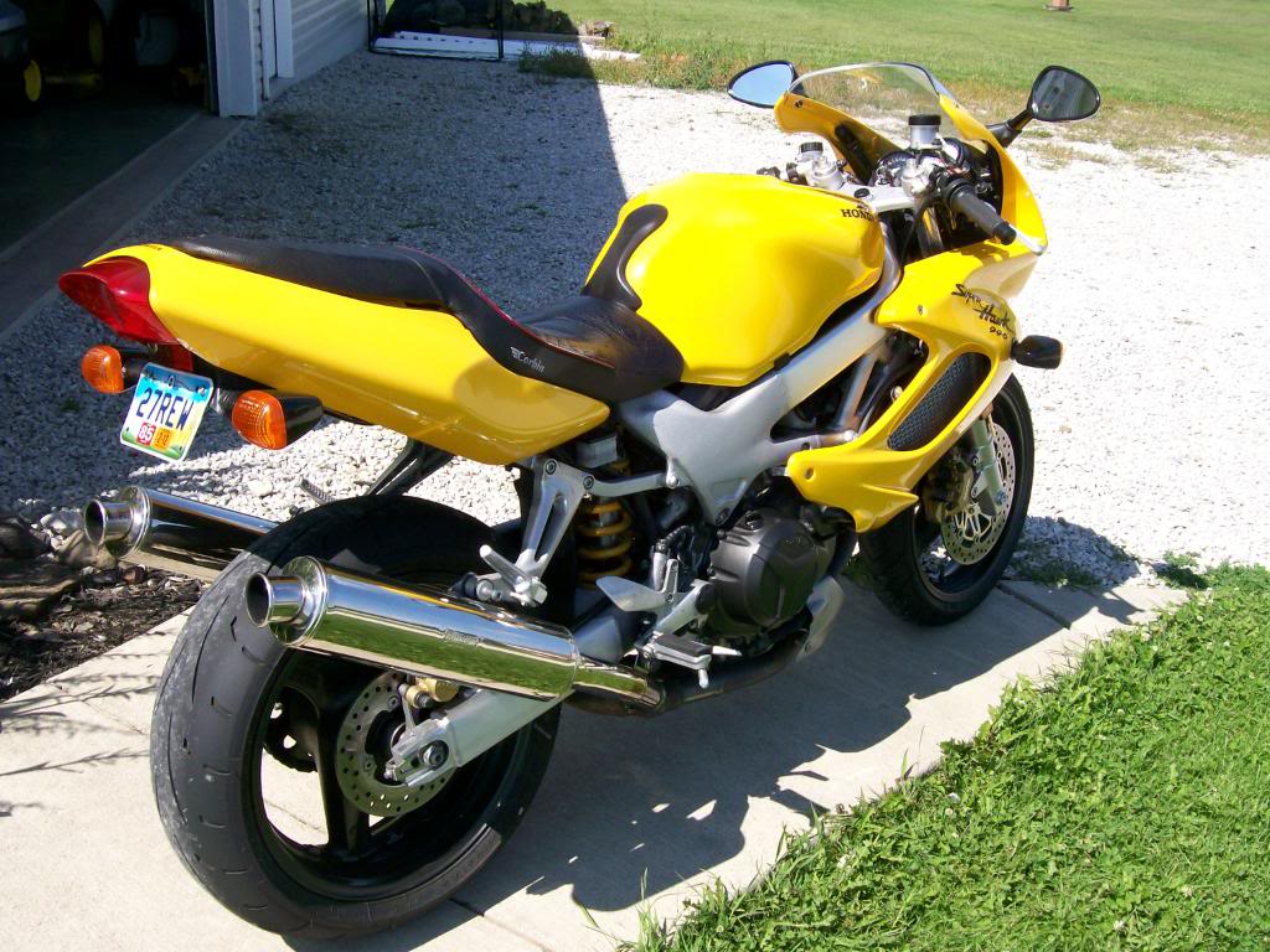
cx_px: 635
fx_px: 1321
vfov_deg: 39.7
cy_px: 476
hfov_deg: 51.4
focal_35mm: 36
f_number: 4.8
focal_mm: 6
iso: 80
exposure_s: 1/411
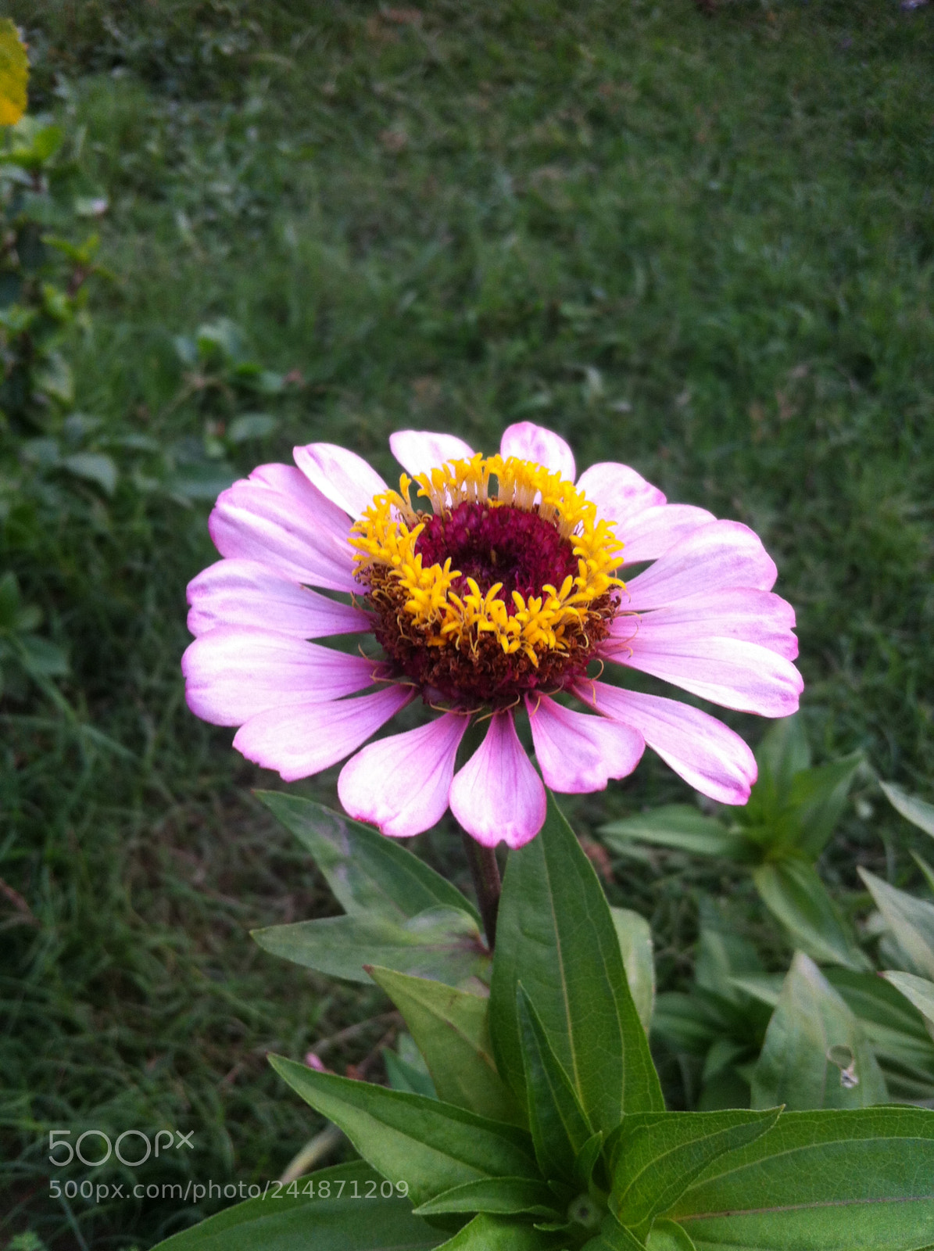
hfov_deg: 40.6
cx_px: 467
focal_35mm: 35
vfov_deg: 52.7
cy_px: 626
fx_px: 1263
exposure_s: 1/155
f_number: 2.8
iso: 80
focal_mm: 3.85
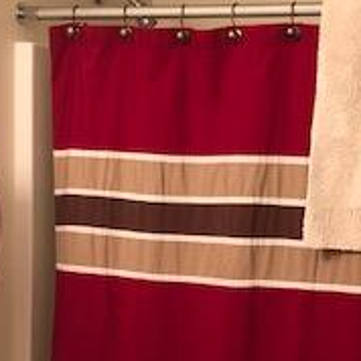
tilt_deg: -8.9
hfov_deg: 19.5
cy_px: 341
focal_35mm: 89
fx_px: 1050
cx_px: 168
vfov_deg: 19.1
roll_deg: -2.2
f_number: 1.8
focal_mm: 3.99
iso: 50
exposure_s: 1/15
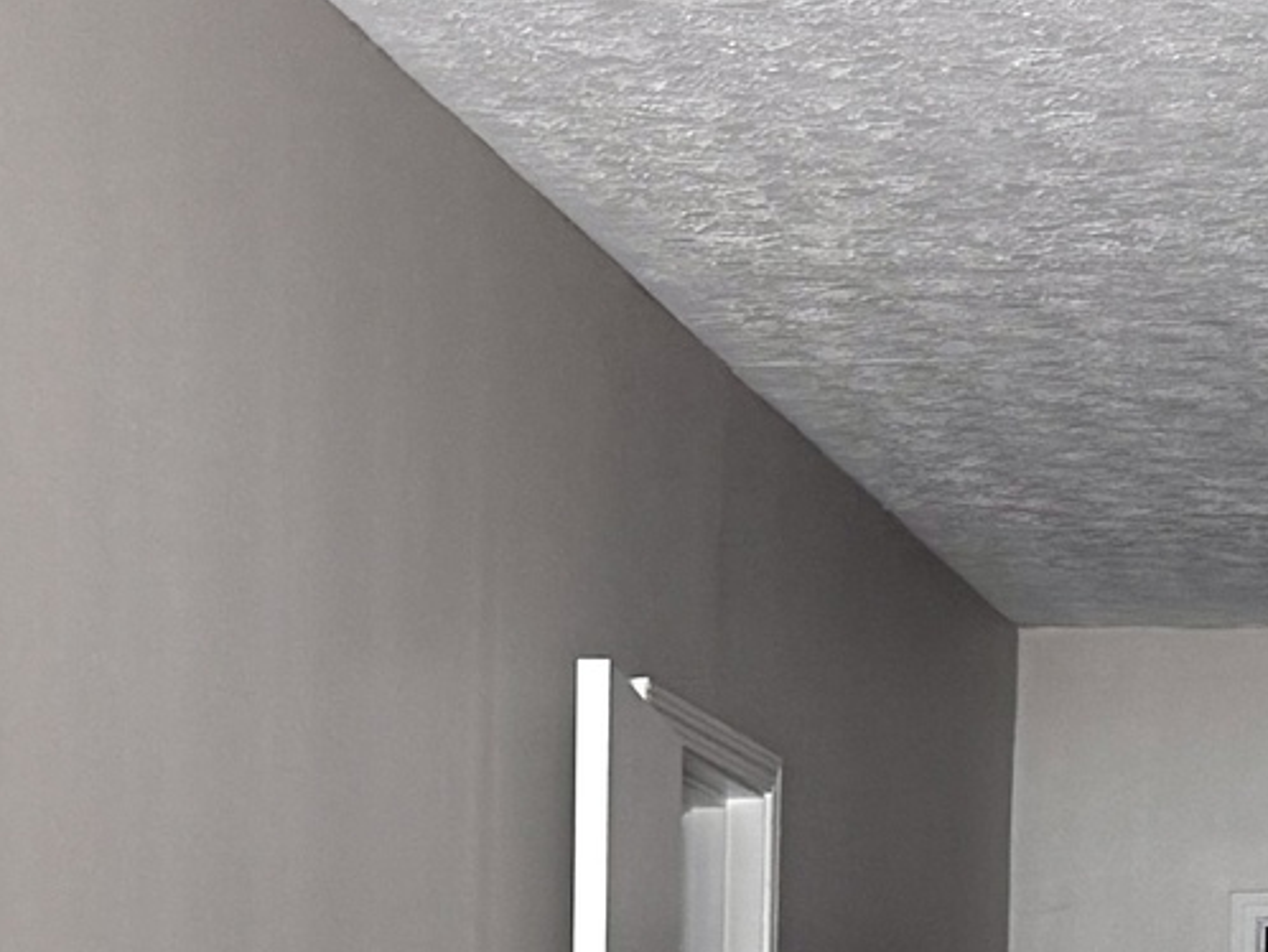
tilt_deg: -2.9
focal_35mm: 148
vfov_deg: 9.6
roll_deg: -0.8
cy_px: 1611
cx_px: 316
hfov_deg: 13.3
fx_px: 5424
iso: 64
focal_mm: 6.76
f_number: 1.78
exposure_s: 1/121
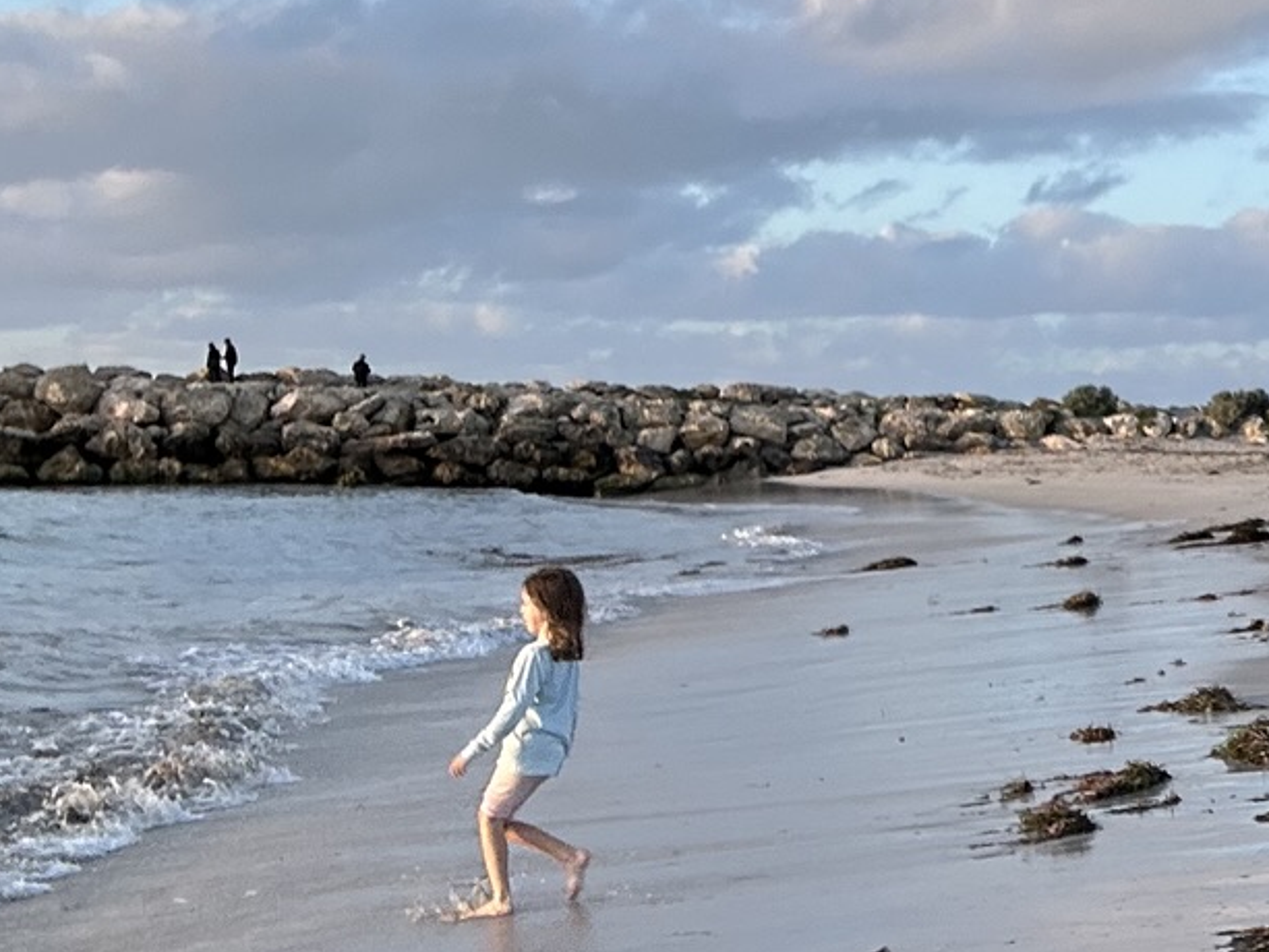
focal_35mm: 75
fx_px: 2750
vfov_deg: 19.6
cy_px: 426
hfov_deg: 23.4
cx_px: 1584
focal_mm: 2.69
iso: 25
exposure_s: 1/244
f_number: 1.9
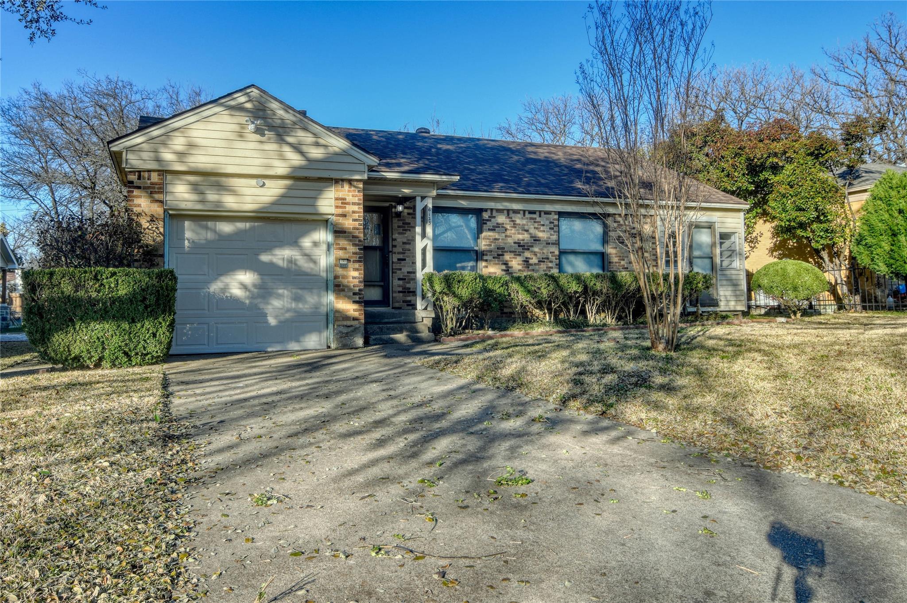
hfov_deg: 78.6
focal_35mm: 22
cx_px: 454
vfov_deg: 57.1
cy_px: 302
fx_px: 554
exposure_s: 1/80
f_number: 11
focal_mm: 15
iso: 100
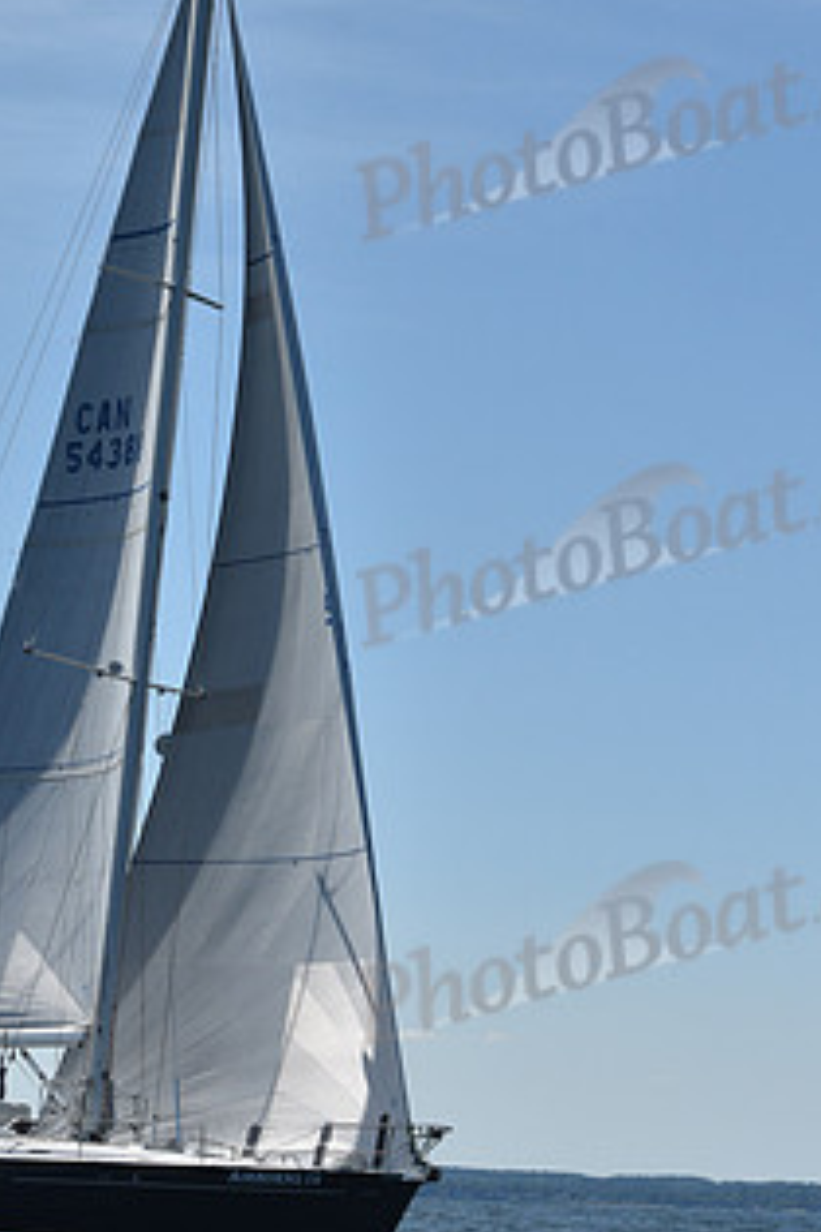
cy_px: 399
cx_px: 154
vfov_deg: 15.9
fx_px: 4413
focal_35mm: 129
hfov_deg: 10.6
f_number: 9
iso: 250
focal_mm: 70
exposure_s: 1/1600
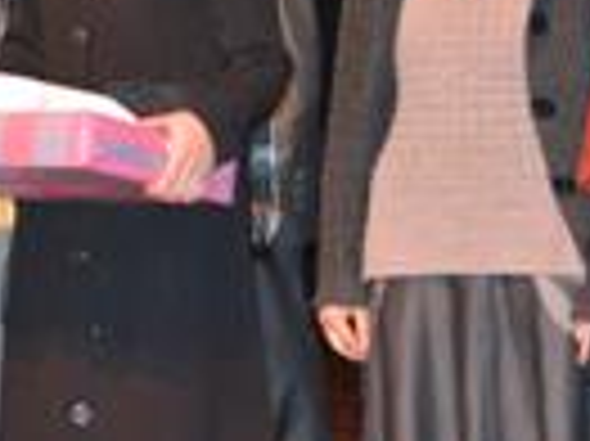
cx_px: -171
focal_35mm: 168
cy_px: 22
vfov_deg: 8.8
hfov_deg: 11.5
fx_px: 2861
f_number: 4.2
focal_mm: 34
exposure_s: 1/60
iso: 1000
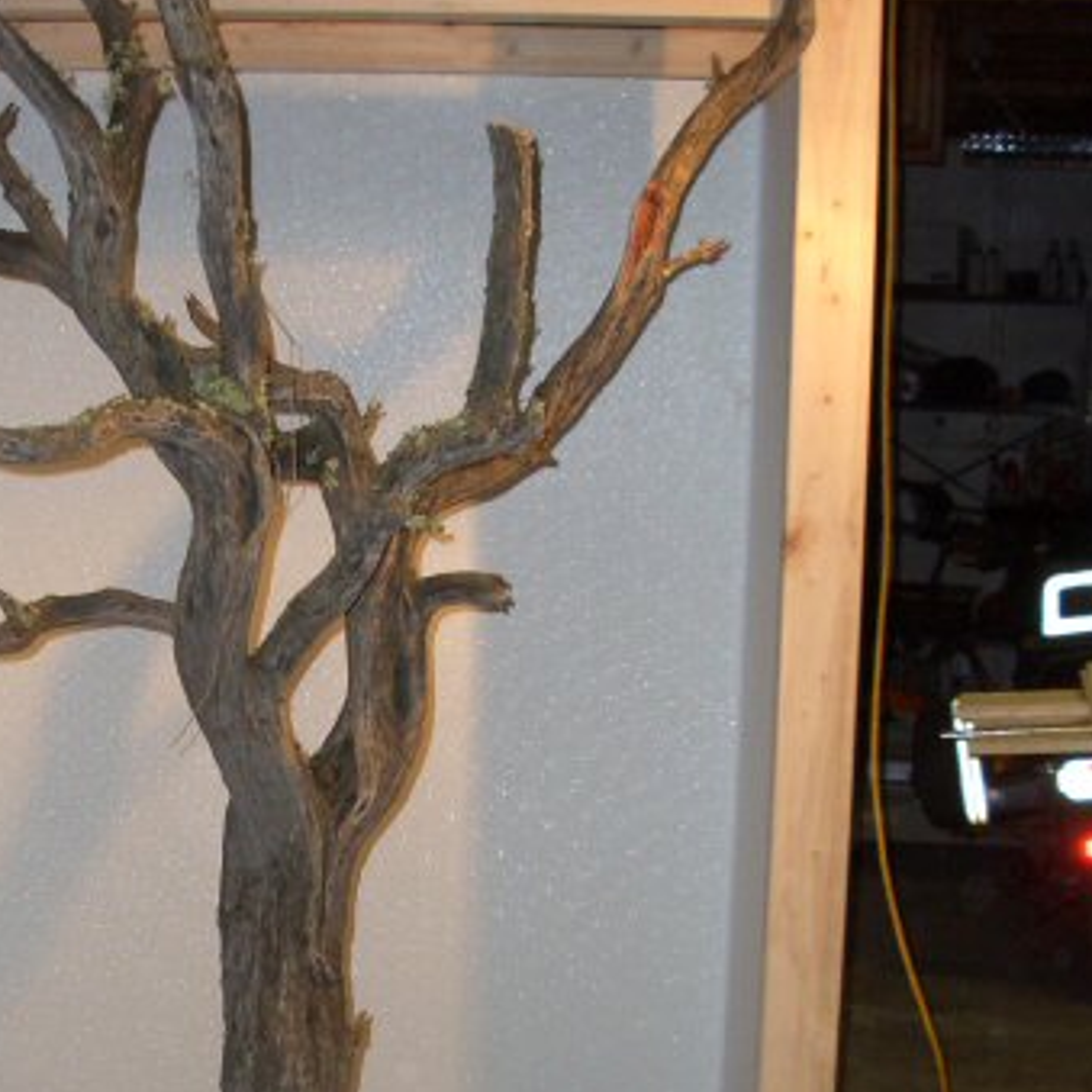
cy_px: 799
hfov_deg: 24.5
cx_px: 338
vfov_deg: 24.4
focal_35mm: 70
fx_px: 2498
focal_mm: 5.8
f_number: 2.6
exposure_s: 1/60
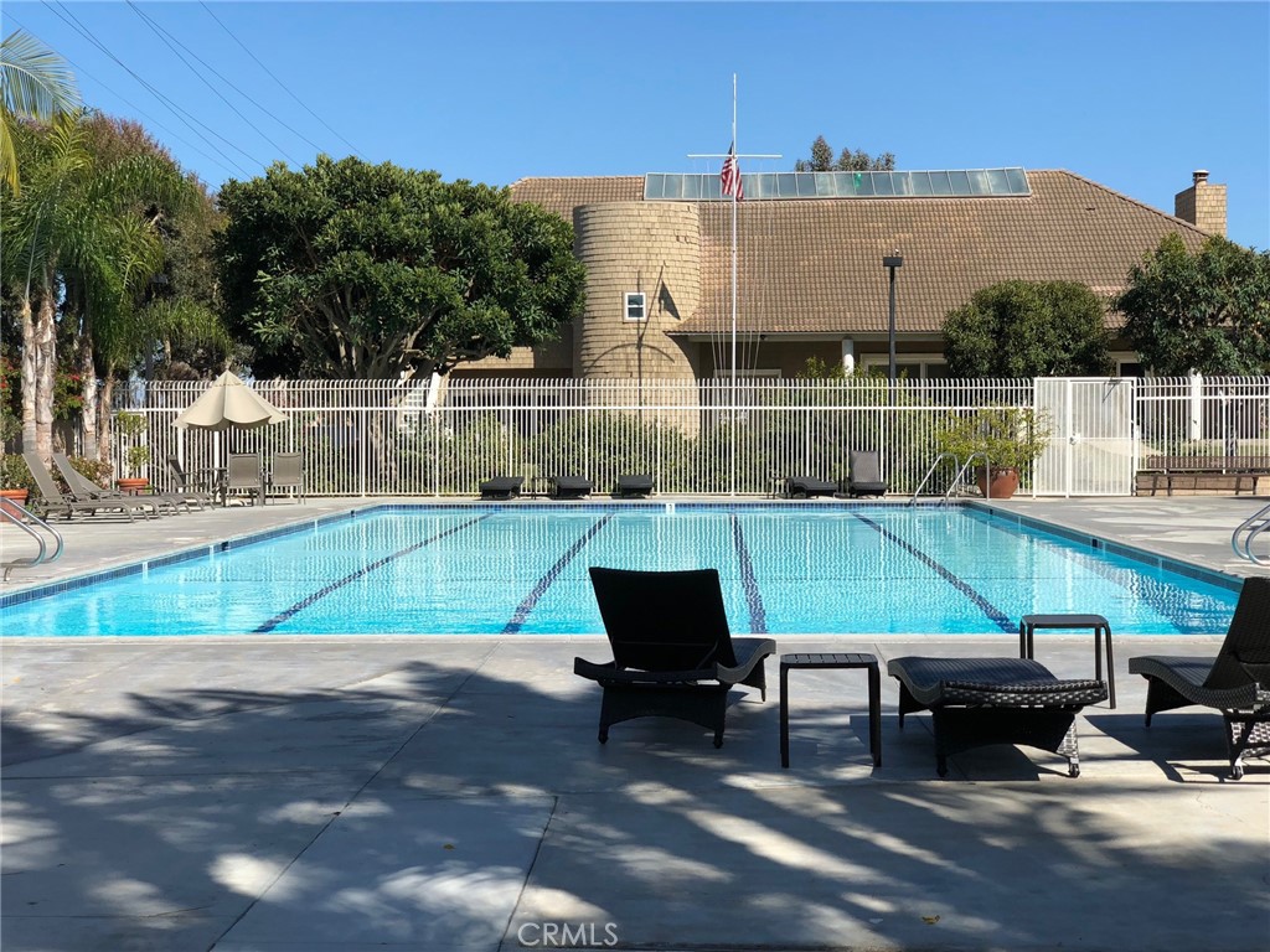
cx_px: 635
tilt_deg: -1.3
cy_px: 476
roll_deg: +1.0
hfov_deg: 36.8
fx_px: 1908
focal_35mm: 52
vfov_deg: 28.0
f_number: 2.4
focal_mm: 6
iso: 16
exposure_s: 1/1200
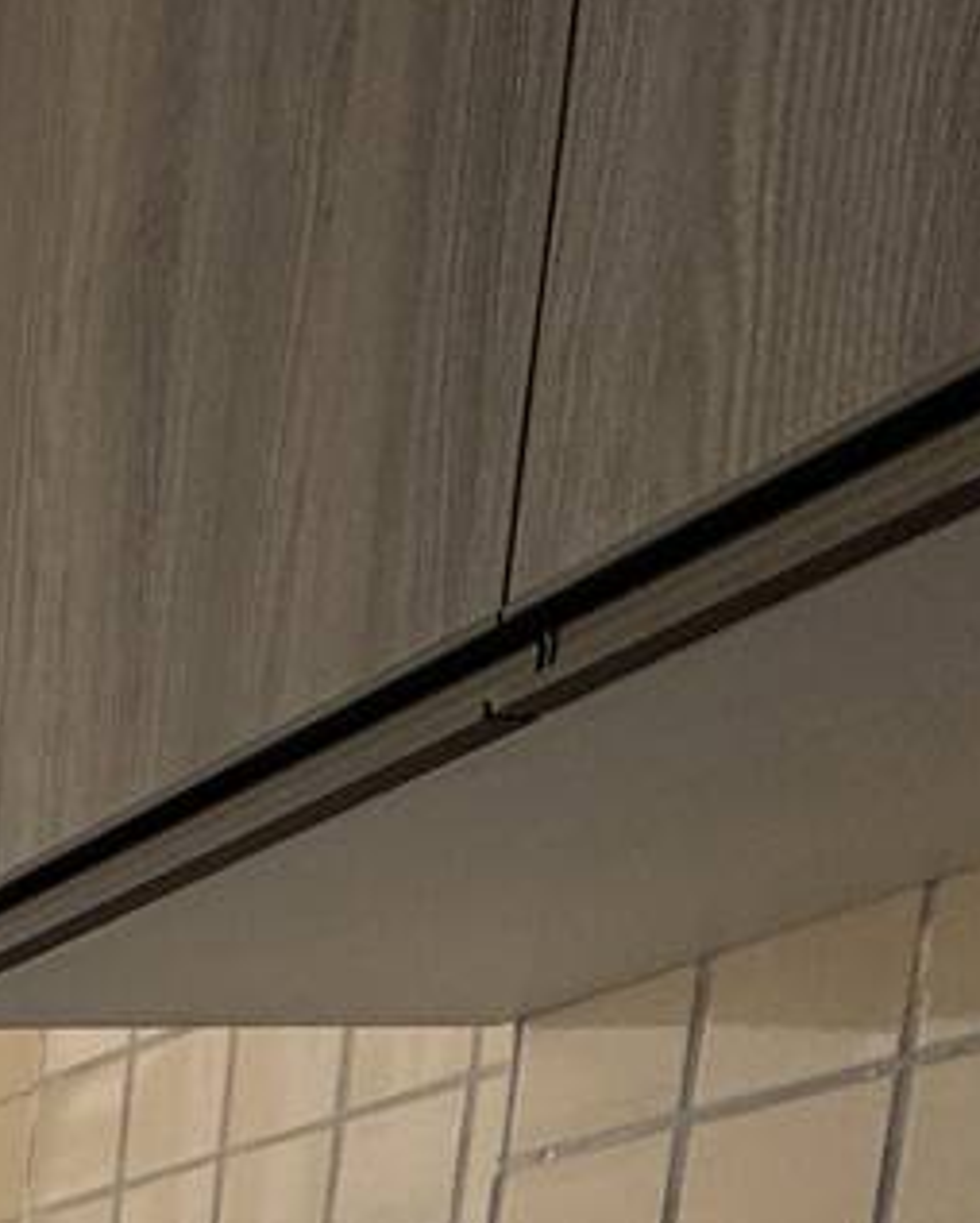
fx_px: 2246
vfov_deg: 22.3
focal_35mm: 62
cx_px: -1566
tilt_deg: -8.9
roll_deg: +0.2
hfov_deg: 13.7
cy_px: 2037
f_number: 2.2
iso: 40
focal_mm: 2.22
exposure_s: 1/318
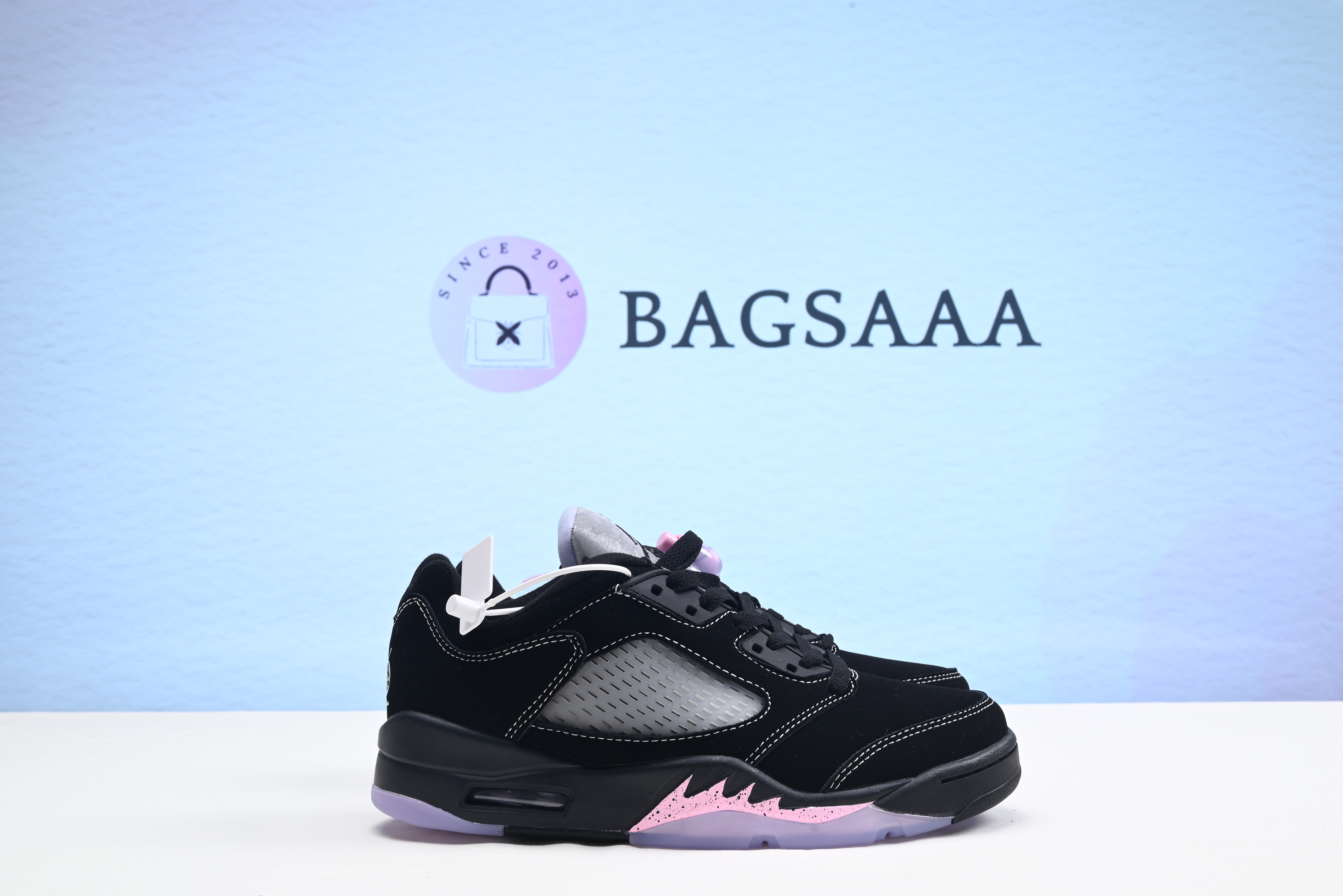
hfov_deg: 49.5
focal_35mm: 39
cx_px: 672
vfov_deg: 34.2
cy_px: 448
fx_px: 1455
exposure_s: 1/2
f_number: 16
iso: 100
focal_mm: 39
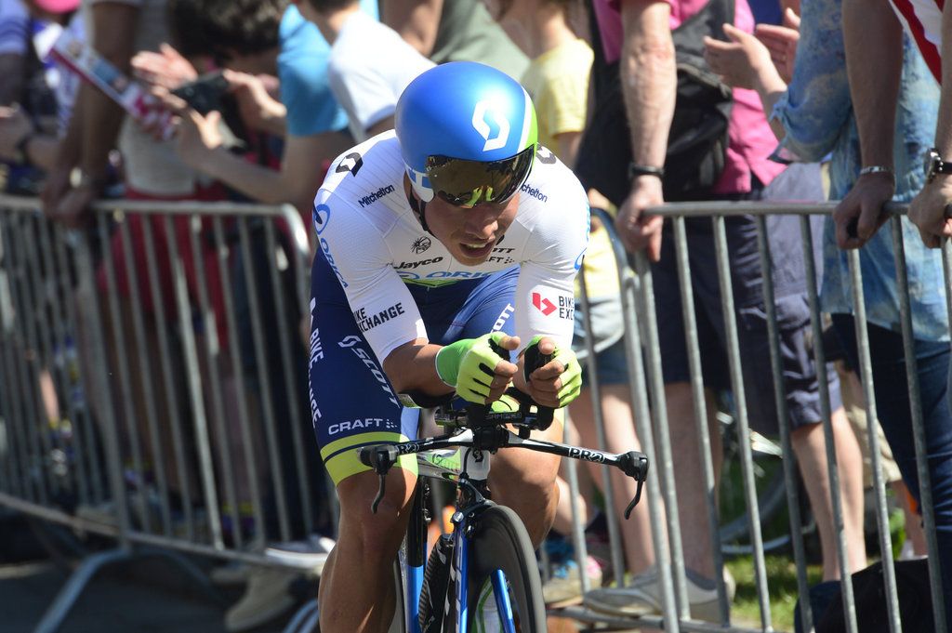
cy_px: 316
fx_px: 10569
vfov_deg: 3.4
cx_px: 476
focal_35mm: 400
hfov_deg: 5.2
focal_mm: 400
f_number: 9
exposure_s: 1/800
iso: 800
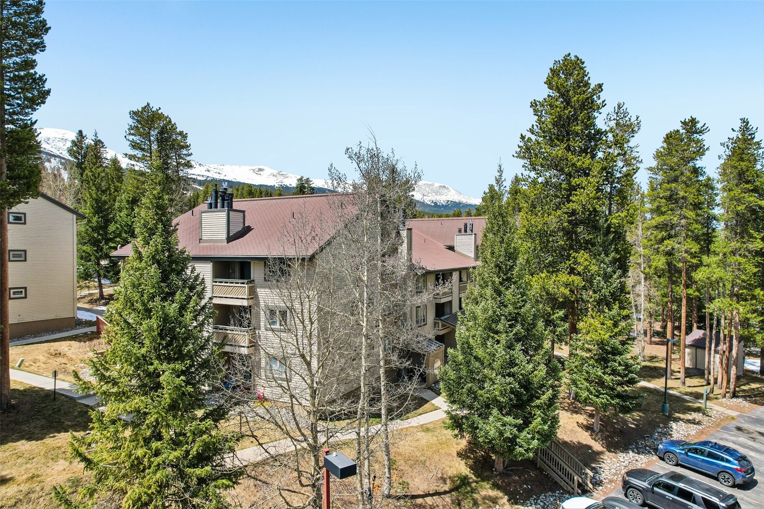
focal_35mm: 22
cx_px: 382
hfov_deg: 78.6
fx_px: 467
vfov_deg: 57.2
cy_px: 254
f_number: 2.8
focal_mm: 8.4
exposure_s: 1/2000
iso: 100
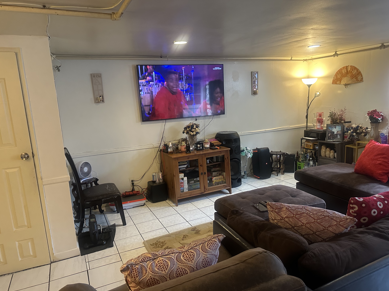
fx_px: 281
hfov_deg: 69.4
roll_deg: +3.3
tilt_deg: -9.9
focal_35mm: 25
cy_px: 150
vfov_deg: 54.9
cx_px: 197
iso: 500
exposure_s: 1/60
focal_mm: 6.86
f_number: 1.78
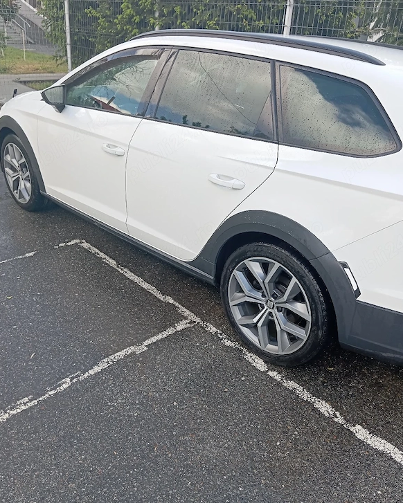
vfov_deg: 58.7
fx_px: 447
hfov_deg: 48.5
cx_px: 198
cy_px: 270
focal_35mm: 30
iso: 53
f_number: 1.8
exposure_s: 1/159
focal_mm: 4.22
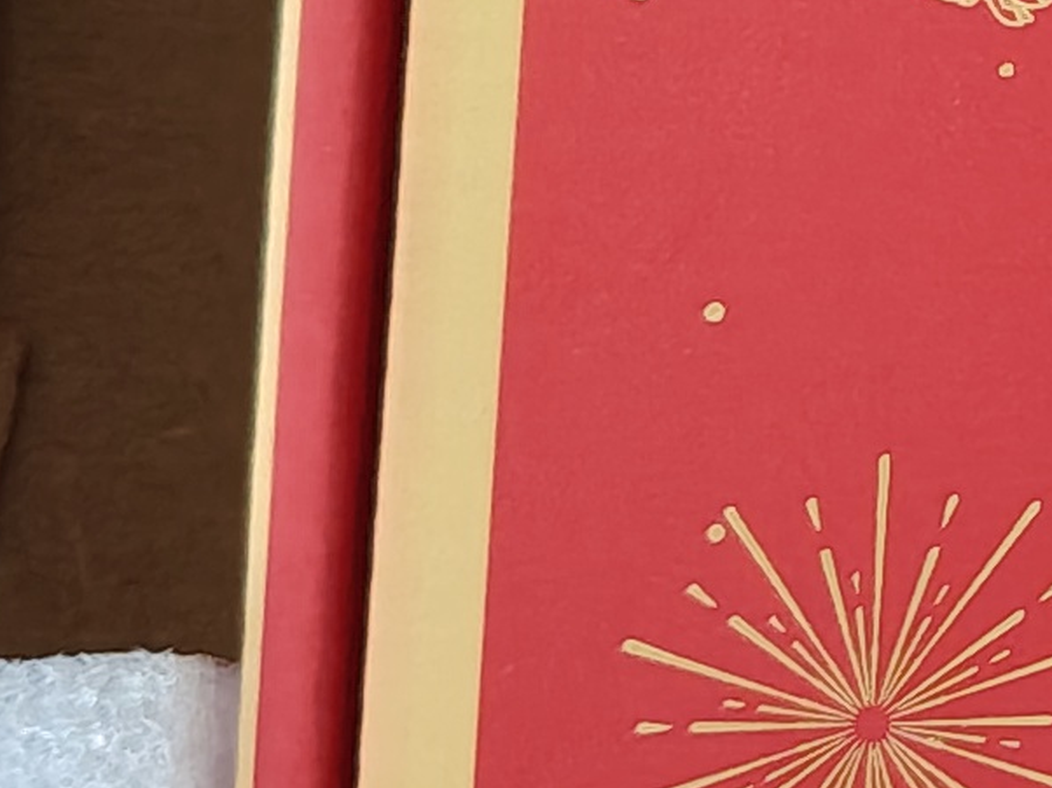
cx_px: 2476
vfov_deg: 8.3
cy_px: -271
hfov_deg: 9.9
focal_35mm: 177
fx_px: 5377
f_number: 1.88
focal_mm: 4.84
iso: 416
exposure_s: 1/100
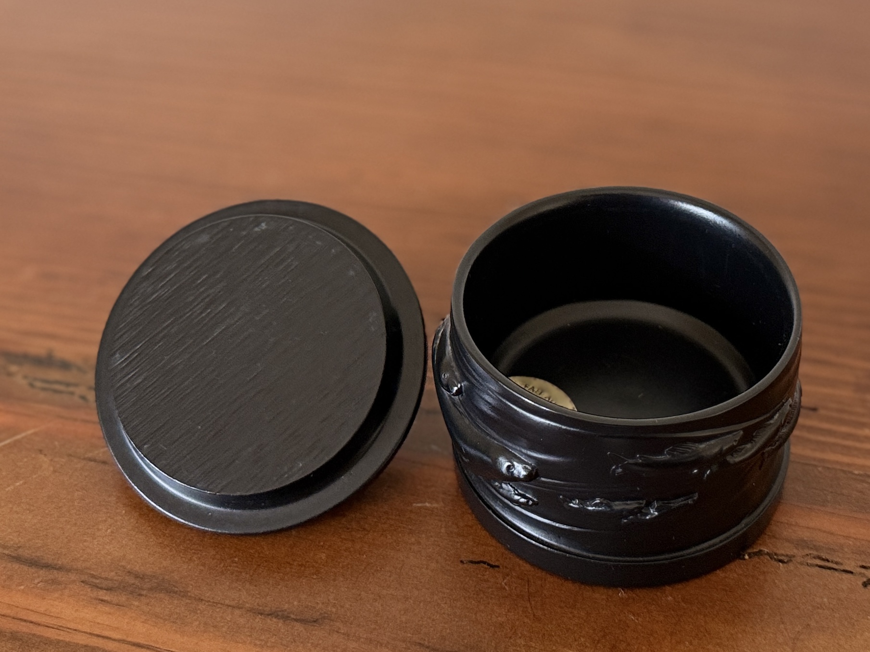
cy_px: 326
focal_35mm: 24
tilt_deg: -37.1
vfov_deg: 56.8
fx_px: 603
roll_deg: +1.3
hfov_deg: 71.6
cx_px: 435
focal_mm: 6.76
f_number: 1.78
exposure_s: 1/60
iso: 250
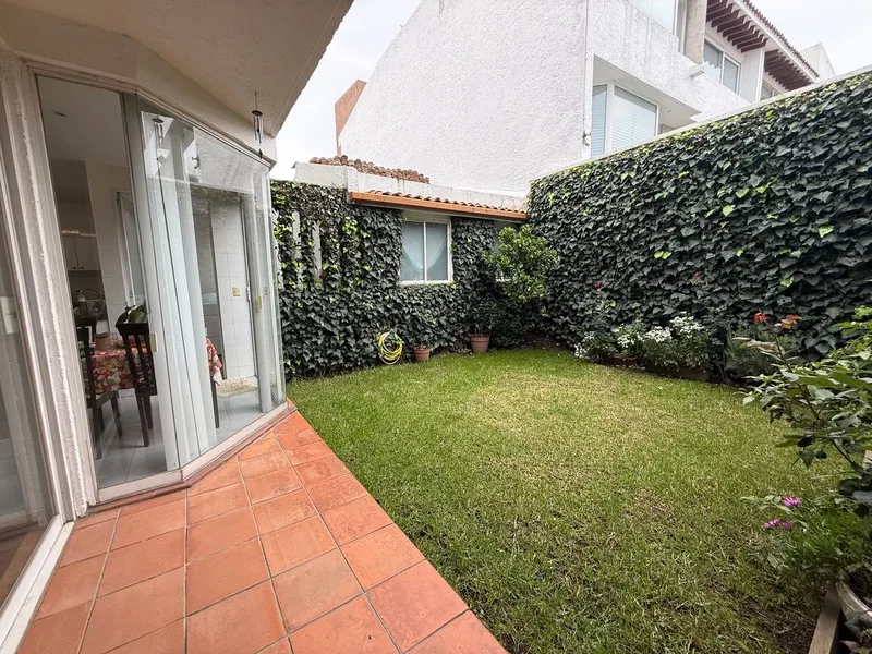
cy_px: 327
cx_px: 436
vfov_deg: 85.7
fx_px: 353
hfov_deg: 102.1
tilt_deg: -7.4
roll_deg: +0.7
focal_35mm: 14
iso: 64
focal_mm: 2.22
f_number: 2.2
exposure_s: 1/178
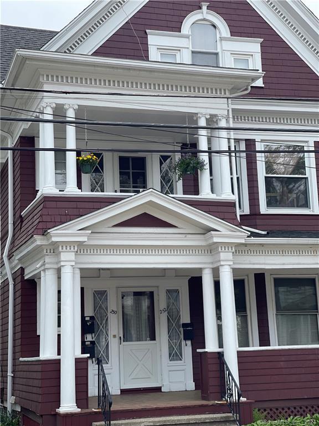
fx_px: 786
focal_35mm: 64
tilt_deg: +10.3
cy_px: 213
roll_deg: +2.7
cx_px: 160
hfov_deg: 22.9
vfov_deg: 30.3
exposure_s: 1/579
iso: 20
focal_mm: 7.5
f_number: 2.2
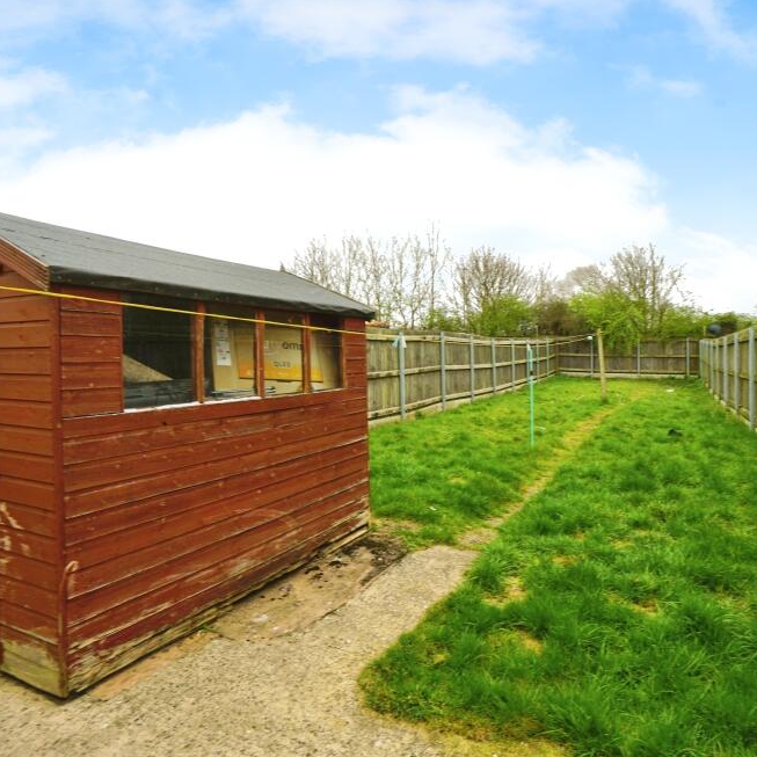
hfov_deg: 74.4
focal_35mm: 20
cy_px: 374
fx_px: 495
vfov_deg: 74.8
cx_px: 435
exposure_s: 1/80
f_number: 7.1
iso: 100
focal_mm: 10
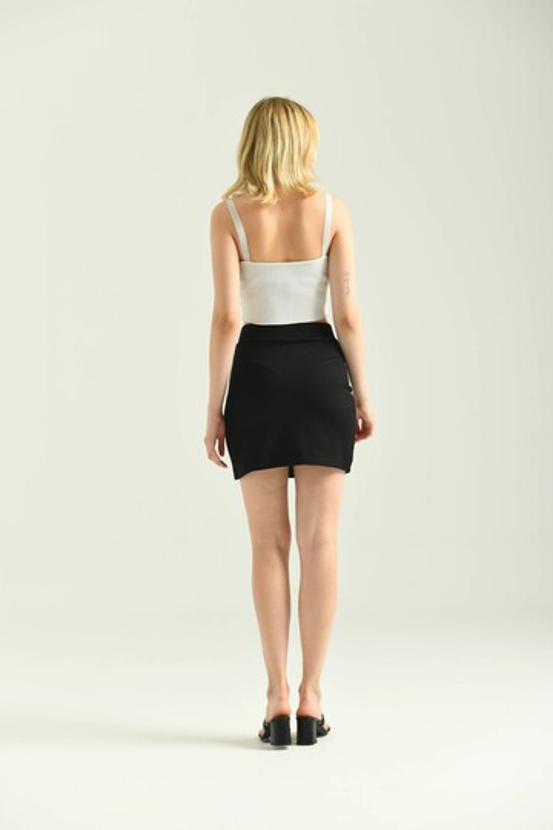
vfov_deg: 28.8
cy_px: 415
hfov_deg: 19.5
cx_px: 276
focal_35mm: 70
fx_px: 1613
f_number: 5.6
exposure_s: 1/160
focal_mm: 70
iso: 125
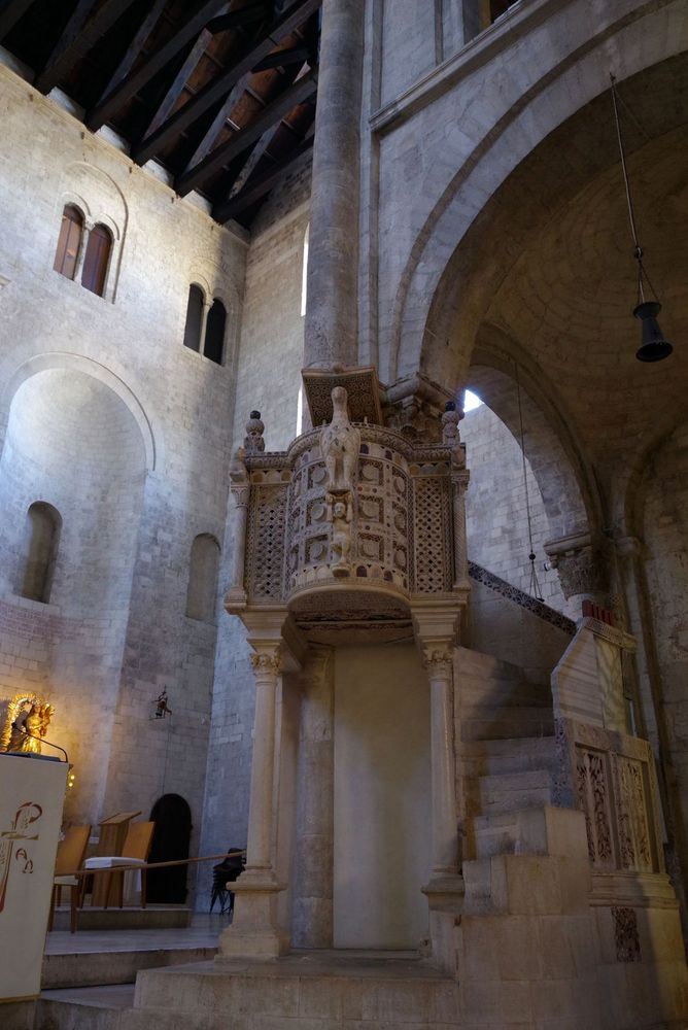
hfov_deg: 45.0
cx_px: 344
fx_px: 830
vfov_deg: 63.6
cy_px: 515
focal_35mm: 29
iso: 3200
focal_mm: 29
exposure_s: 1/15
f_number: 6.3
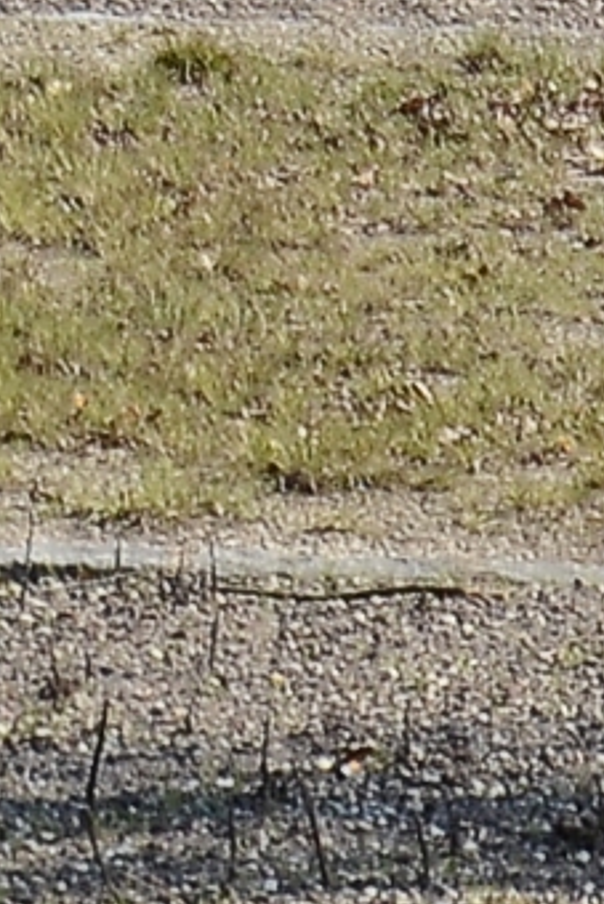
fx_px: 15712
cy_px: -1185
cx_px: -1833
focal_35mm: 625
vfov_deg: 3.3
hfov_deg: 2.2
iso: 100
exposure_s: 1/200
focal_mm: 48
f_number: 7.1
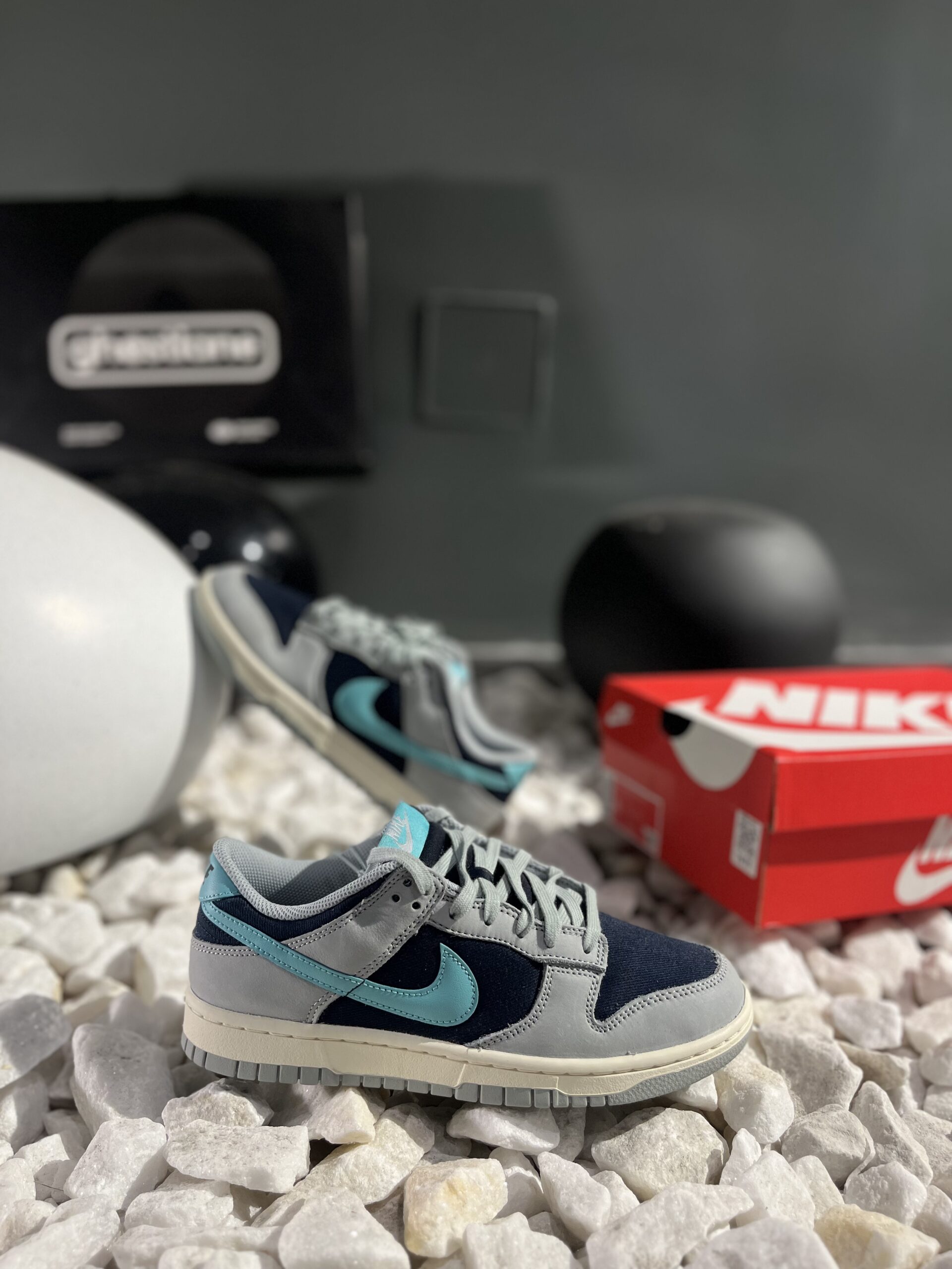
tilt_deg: -9.7
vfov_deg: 67.3
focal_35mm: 26
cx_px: 476
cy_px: 634
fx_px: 953
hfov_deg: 53.1
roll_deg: -0.3
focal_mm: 5.1
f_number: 1.6
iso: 64
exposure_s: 1/50
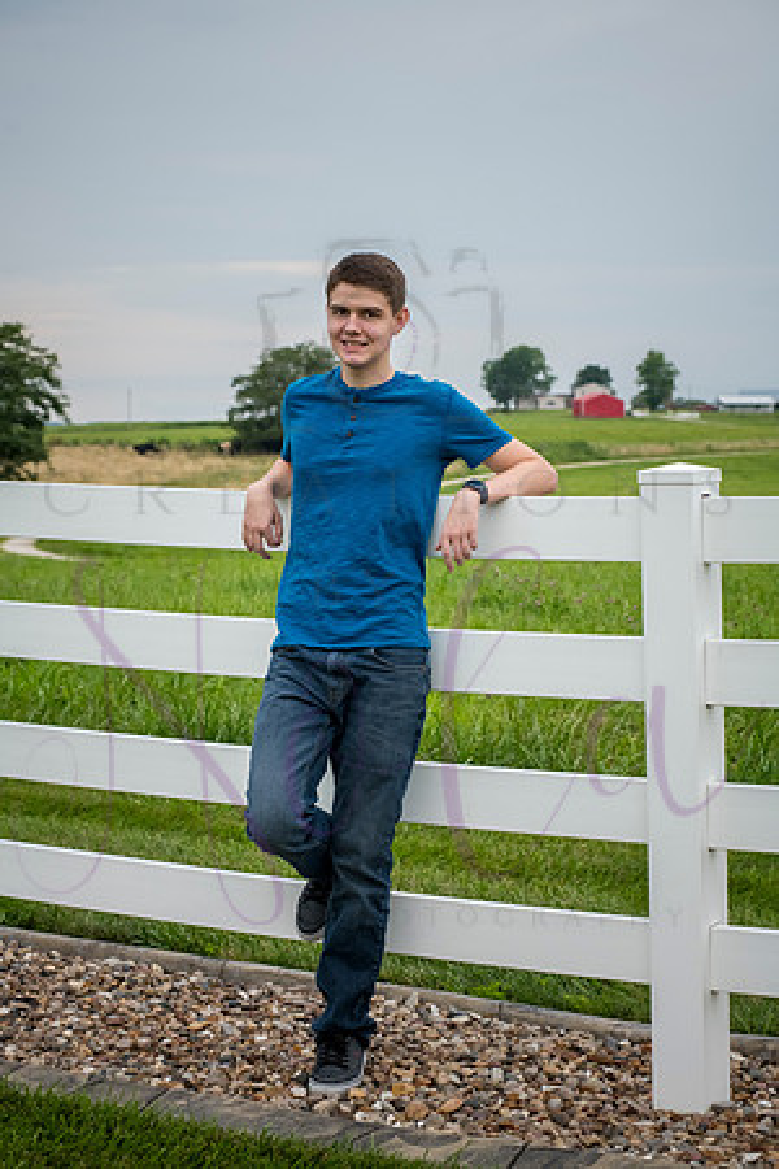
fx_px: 2596
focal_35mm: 80
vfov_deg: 25.4
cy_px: 584
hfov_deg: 17.1
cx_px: 390
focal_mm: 80
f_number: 8
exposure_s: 1/640
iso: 640
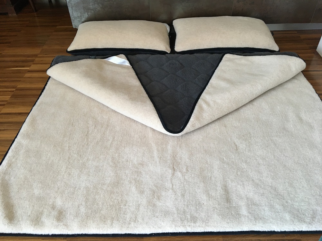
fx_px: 270
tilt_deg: -43.1
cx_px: 161
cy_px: 120
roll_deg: +2.8
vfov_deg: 48.2
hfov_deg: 61.7
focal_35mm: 29
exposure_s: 1/33
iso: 125
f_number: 2.2
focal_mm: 4.15
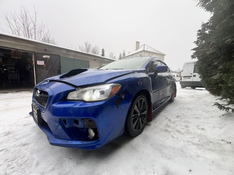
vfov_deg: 89.9
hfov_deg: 106.2
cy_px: 88
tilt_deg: -5.7
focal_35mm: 13
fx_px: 88
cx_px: 117
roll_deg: -2.2
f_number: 1.8
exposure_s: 1/150
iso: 32
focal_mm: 1.57
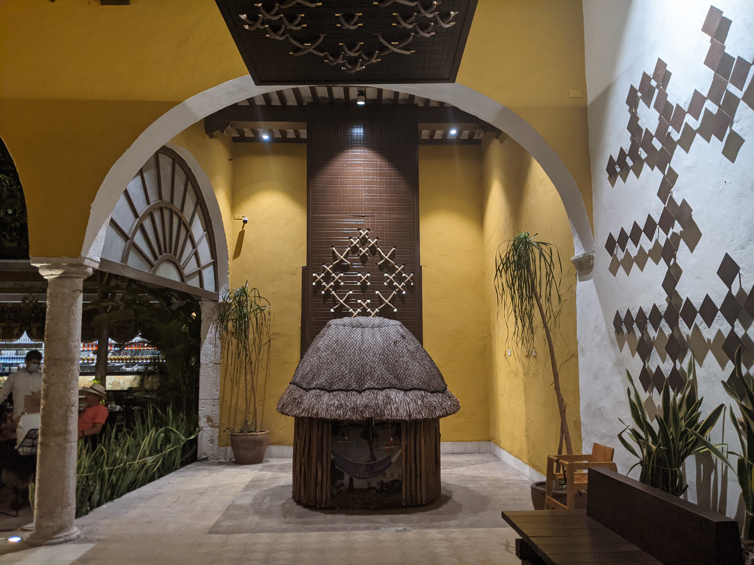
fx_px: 588
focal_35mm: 27
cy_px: 282
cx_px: 377
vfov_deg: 51.4
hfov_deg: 65.3
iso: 238
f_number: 1.8
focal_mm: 4.44
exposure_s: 1/59.9
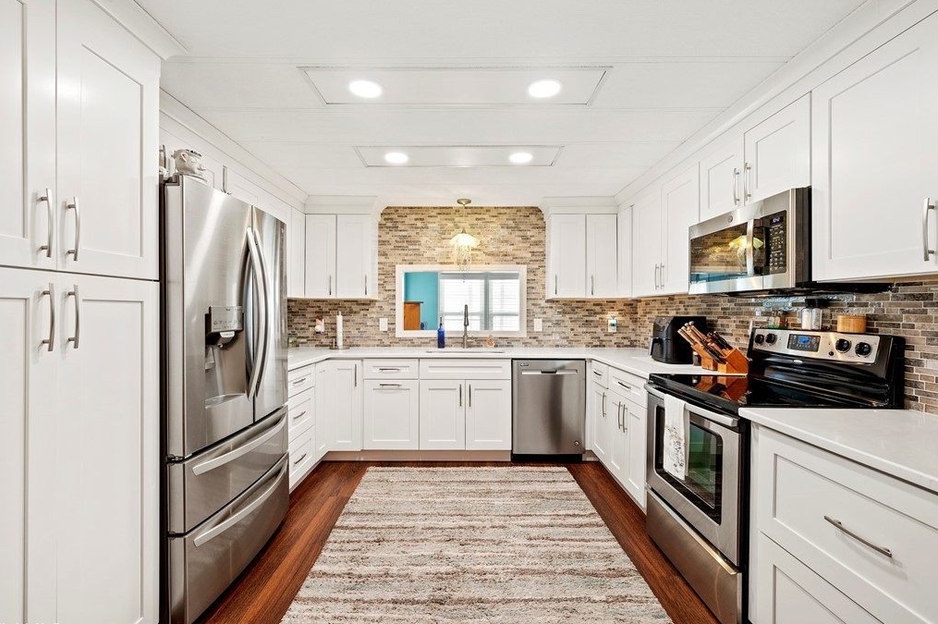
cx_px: 457
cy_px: 316
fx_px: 391
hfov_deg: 100.4
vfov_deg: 77.2
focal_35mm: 15
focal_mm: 14
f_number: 8
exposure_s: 1/4
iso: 100
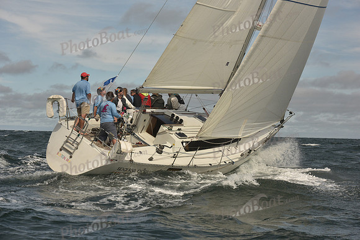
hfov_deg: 28.8
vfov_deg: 19.5
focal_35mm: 70
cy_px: 120
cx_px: 180
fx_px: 700
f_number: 7.1
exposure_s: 1/1000
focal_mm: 70
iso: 320
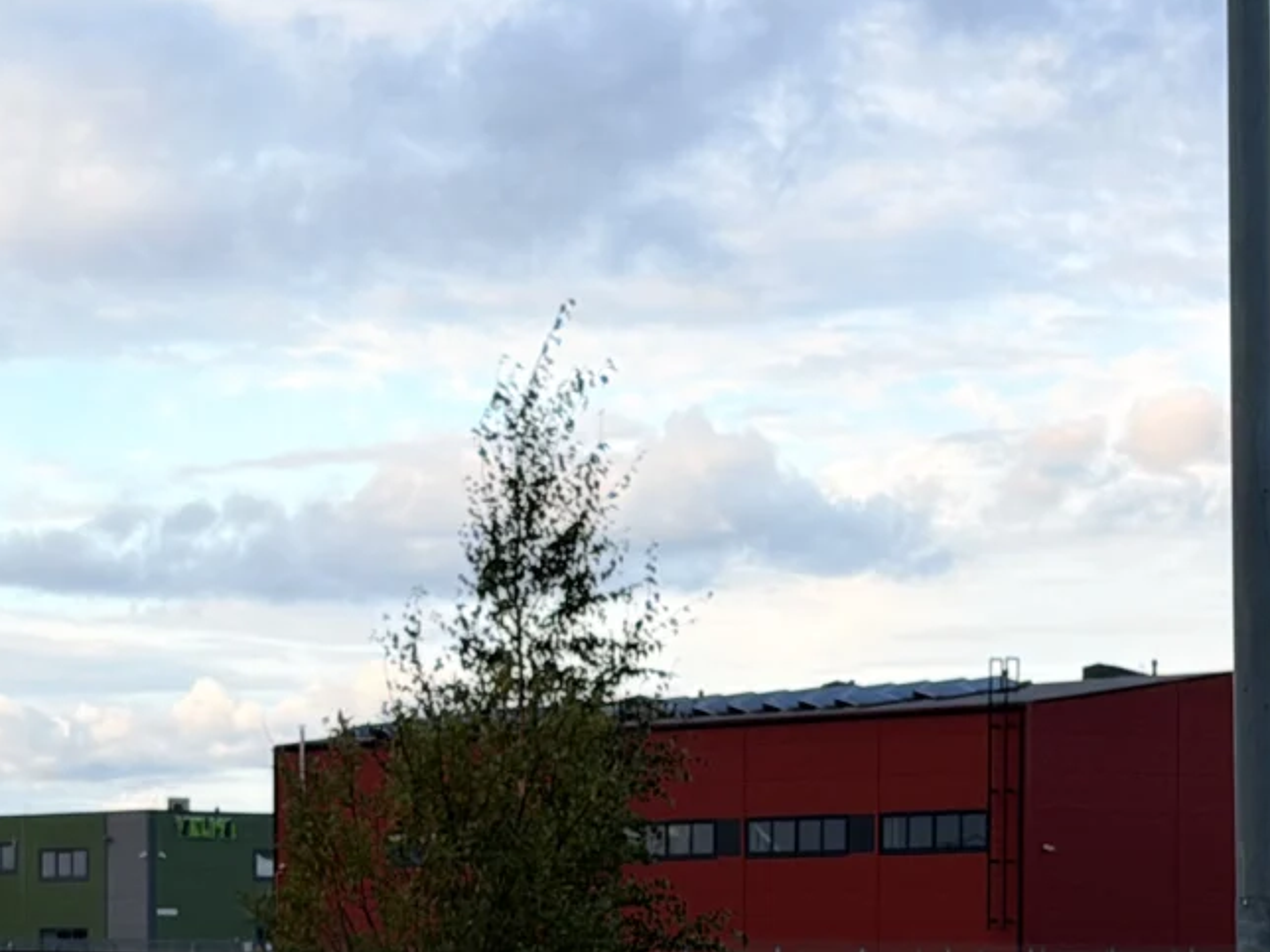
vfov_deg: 10.1
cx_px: 678
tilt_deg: -2.1
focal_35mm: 143
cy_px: 1275
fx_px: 5246
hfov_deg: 13.8
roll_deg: -0.4
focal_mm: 6.76
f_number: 1.78
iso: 64
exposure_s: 1/1403
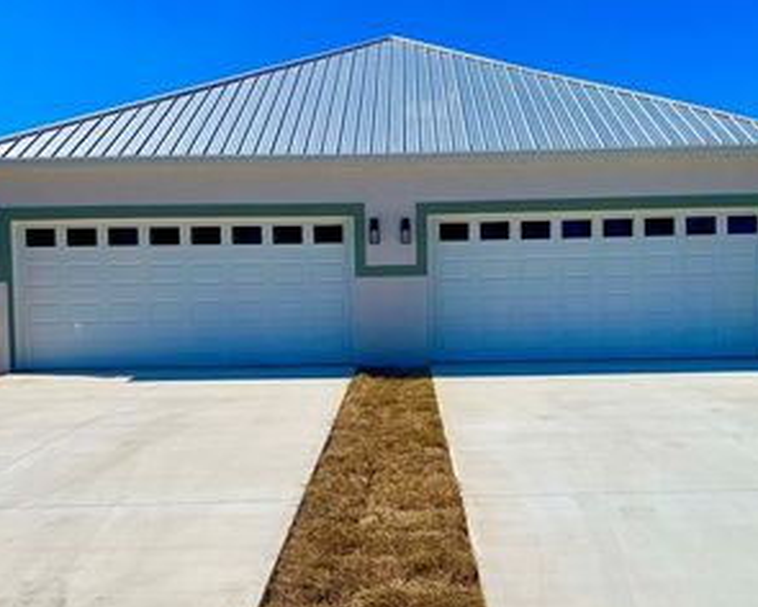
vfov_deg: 34.9
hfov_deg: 42.9
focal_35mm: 43
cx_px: 409
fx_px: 965
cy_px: 336
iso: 32
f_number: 1.8
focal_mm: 4.25
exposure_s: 1/7194
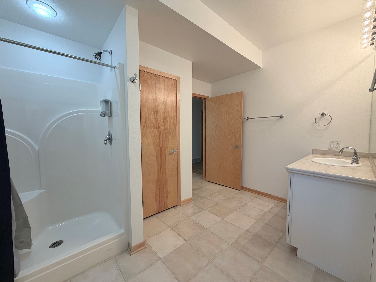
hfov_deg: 102.1
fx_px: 152
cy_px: 141
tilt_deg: -5.0
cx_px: 188
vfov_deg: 85.7
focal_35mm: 14
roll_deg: +0.6
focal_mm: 2.22
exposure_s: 1/120
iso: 125
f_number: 2.2
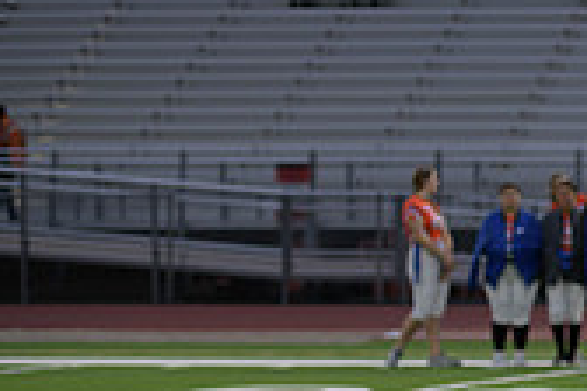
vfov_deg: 4.1
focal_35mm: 339
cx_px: 978
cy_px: 281
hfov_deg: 6.0
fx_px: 5527
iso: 360
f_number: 2.8
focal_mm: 98
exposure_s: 1/200
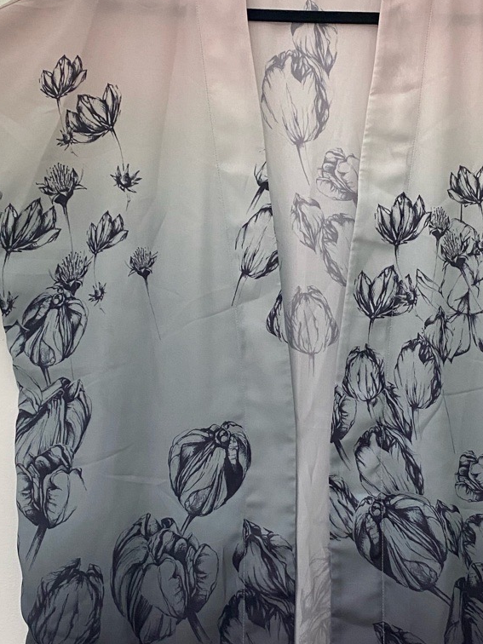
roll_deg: -1.0
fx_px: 1023
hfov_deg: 26.5
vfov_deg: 34.9
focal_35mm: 55
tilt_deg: +3.5
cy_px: 331
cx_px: 285
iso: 160
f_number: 1.8
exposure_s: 1/60
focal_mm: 4.25
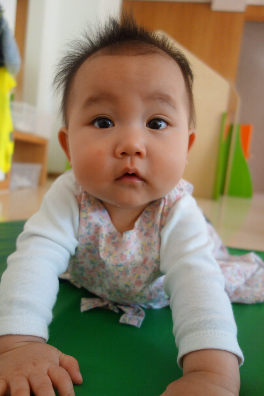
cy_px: 198
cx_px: 132
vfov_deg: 65.5
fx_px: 308
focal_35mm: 28
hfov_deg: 46.4
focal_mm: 10.4
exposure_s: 1/250
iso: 400
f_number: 1.8
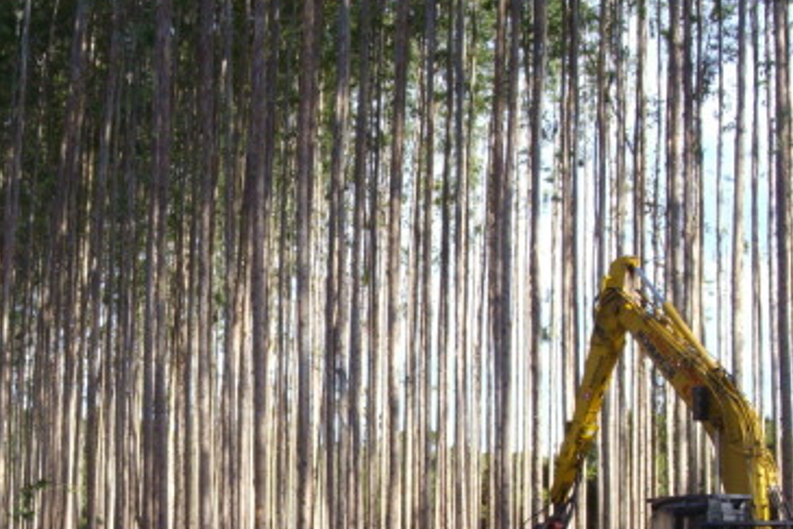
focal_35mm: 104
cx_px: 231
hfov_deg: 19.5
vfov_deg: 13.1
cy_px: 380
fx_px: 2292
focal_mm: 9.2
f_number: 6
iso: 80
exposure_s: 1/125
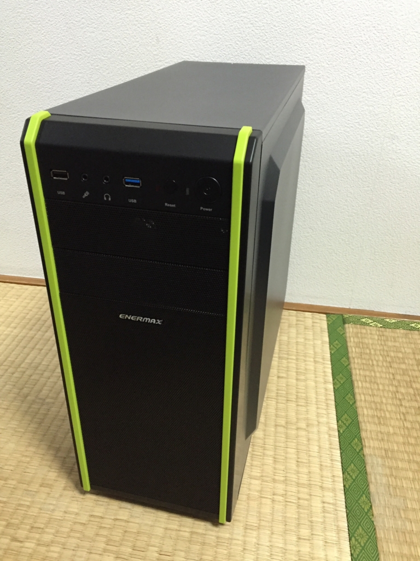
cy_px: 280
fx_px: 469
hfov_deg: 48.2
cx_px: 210
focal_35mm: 29
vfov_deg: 61.7
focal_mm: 4.15
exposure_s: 1/20
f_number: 2.2
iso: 250
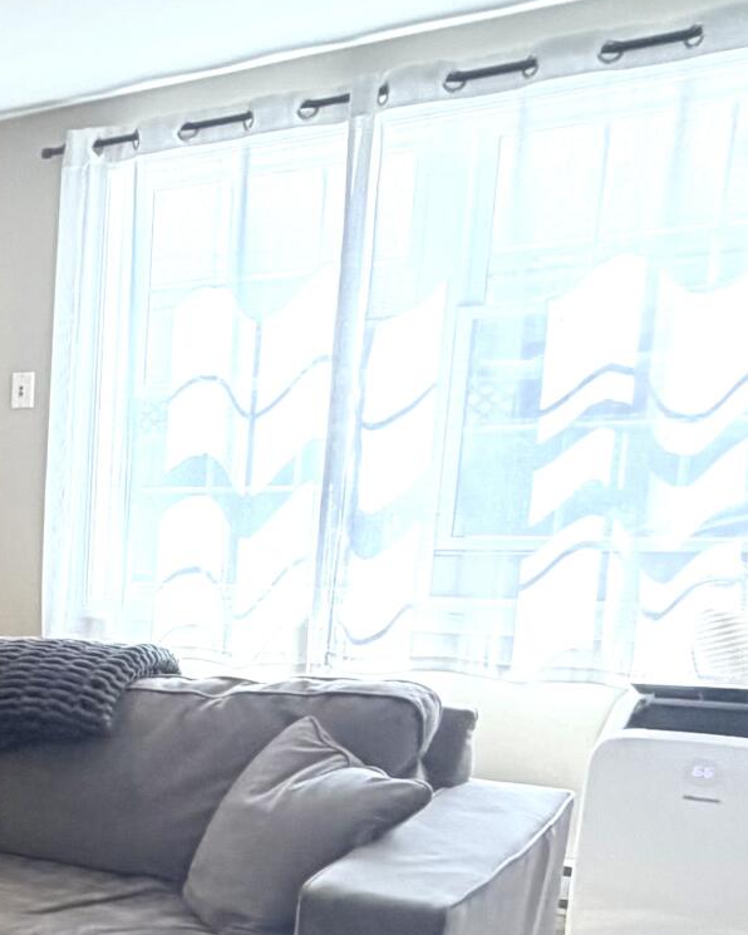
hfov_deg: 18.5
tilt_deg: -13.7
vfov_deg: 33.0
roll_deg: +4.4
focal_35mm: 55
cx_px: -737
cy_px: 777
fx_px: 1522
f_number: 2.2
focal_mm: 2.22
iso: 160
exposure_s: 1/60
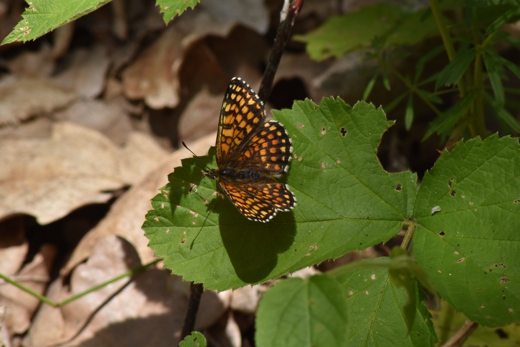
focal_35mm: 450
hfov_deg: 4.6
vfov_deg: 3.1
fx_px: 6499
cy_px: 174
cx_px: 260
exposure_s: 1/250
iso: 400
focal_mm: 300
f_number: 20
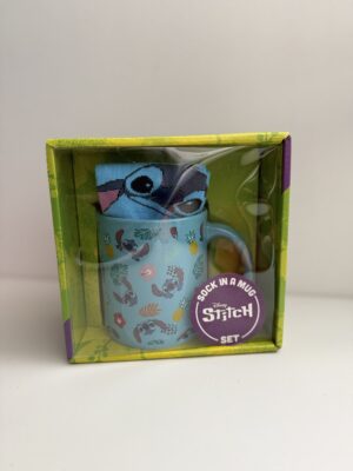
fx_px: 326
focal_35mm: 24
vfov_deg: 71.6
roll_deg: +1.2
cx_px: 176
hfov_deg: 56.8
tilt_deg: -10.8
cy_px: 236
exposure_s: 1/101
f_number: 1.78
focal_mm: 6.76
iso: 200
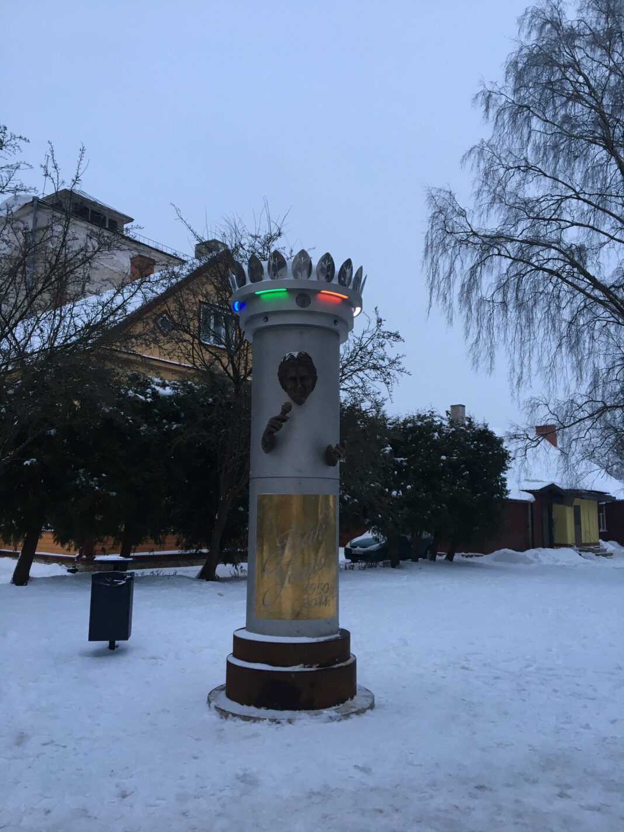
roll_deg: -0.1
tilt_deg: +7.0
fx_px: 697
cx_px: 312
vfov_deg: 61.7
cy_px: 416
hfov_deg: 48.2
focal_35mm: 29
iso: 64
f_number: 2.2
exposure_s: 1/33
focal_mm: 4.15
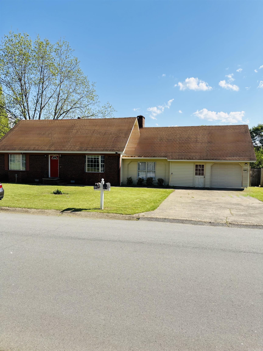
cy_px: 176
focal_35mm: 26
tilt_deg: -1.3
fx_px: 263
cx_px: 132
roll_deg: -1.4
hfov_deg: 53.1
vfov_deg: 67.3
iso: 50
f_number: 1.6
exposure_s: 1/3448
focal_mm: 5.96
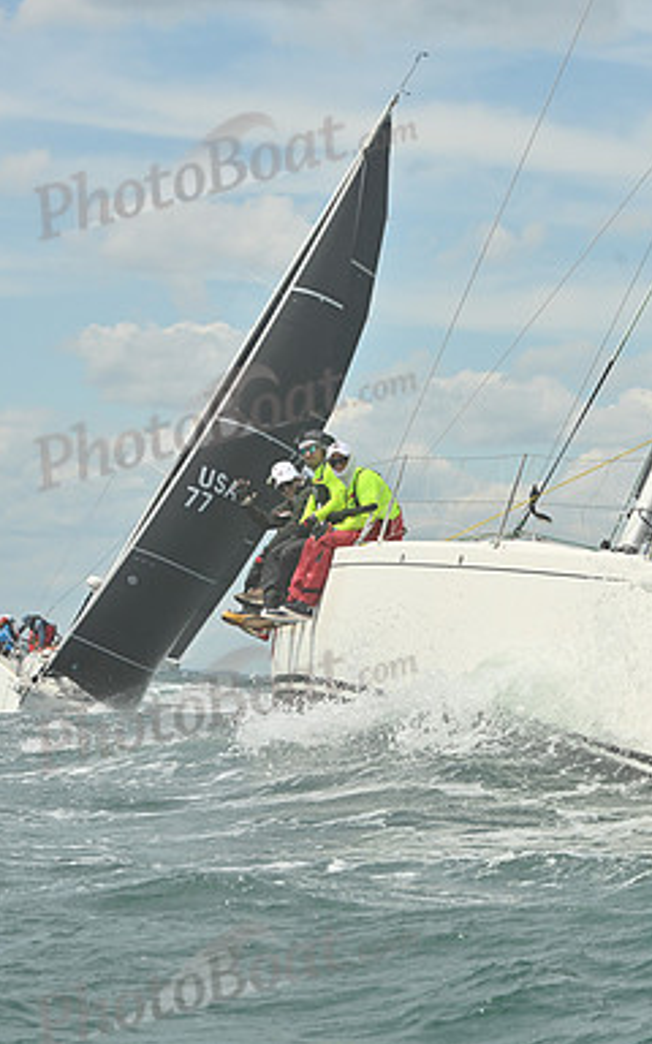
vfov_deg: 13.6
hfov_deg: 8.5
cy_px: 523
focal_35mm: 154
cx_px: 560
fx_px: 4378
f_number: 11
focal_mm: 100
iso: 320
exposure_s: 1/1250
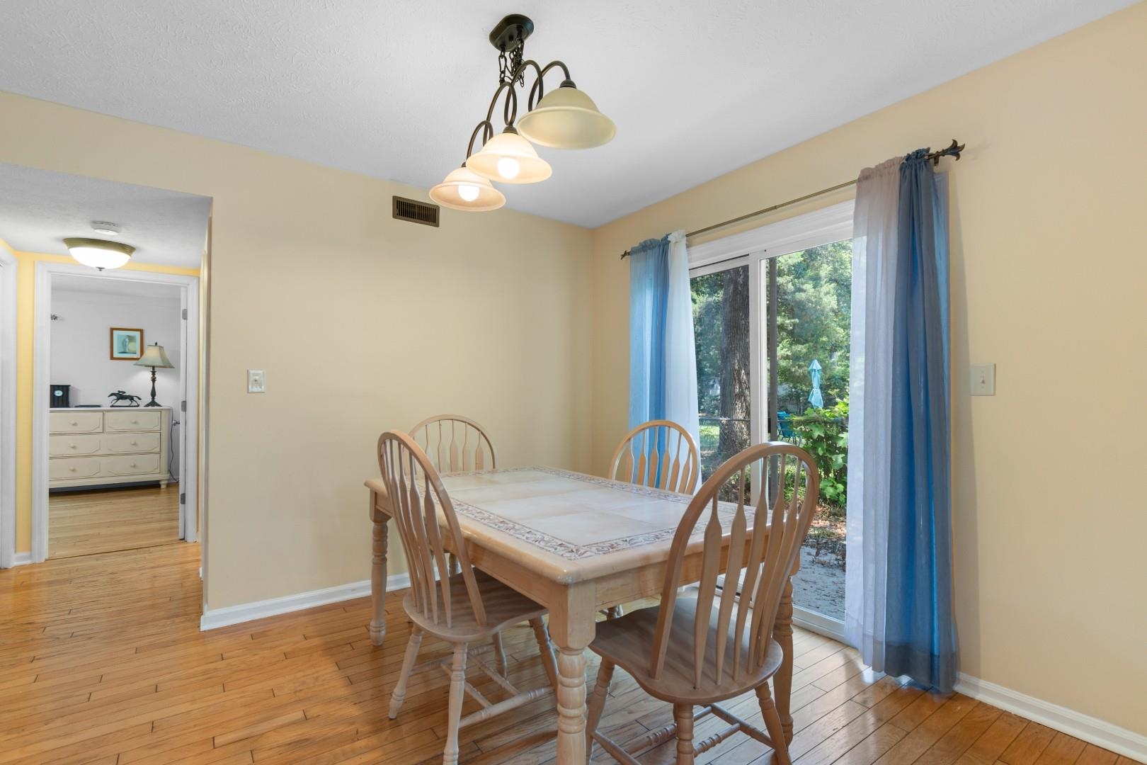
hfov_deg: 96.7
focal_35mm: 16
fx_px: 510
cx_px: 574
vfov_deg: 73.7
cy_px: 382
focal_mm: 11
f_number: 4.8
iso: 100
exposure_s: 1/13
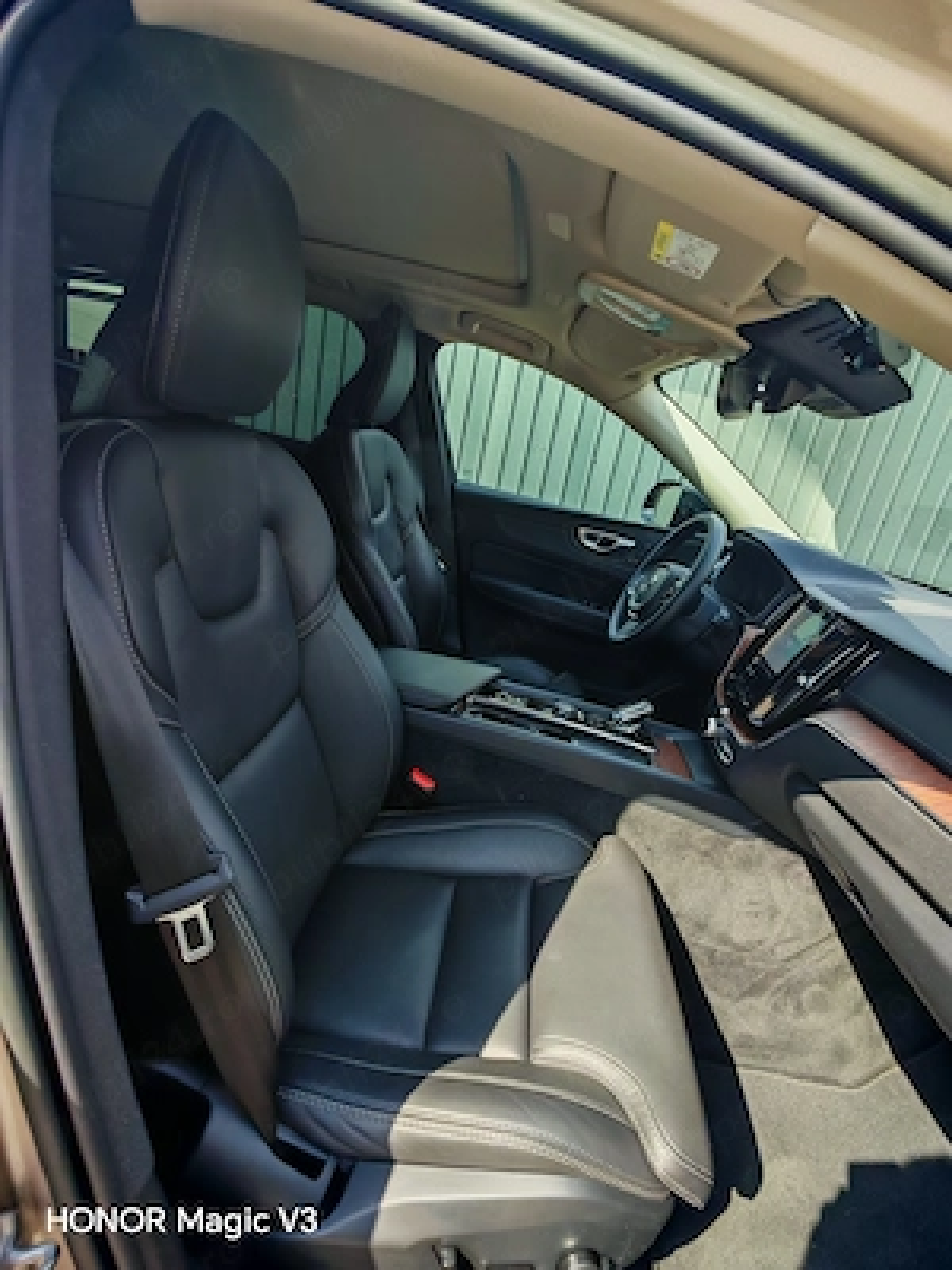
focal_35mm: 16
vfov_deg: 94.5
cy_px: 635
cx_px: 476
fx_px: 587
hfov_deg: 78.1
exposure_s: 1/210
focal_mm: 1.96
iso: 50
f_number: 2.2
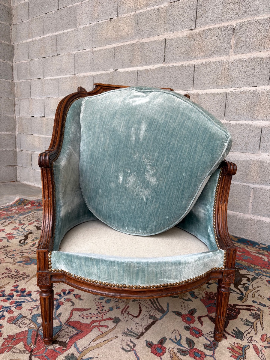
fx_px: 270
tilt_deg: -10.3
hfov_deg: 53.1
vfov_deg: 67.3
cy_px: 180
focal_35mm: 26
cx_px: 135
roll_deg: -3.1
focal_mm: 5.96
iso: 40
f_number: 1.6
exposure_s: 1/279
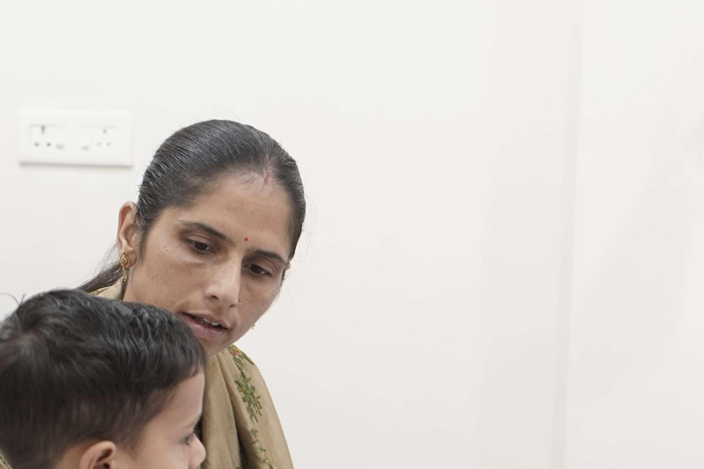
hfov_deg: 19.2
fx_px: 2073
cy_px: 486
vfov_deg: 12.7
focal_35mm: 106
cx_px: 475
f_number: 2.5
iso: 400
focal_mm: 35
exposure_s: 1/40
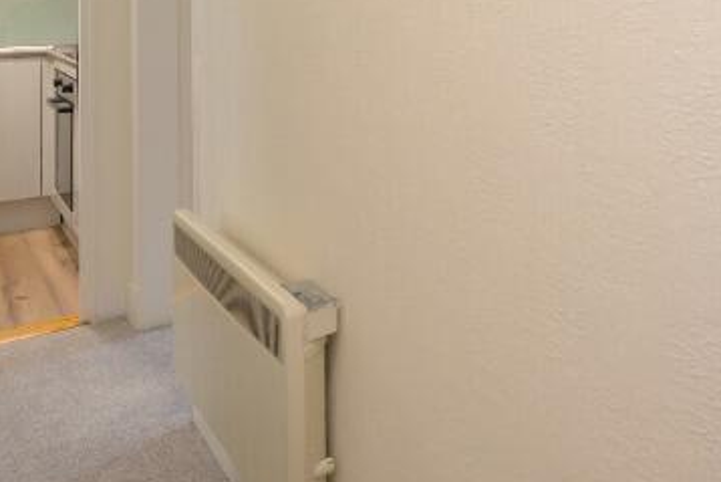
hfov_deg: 45.5
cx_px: 594
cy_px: -4
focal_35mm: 40
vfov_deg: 30.9
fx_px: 801
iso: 400
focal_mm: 14
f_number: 8
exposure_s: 1/10
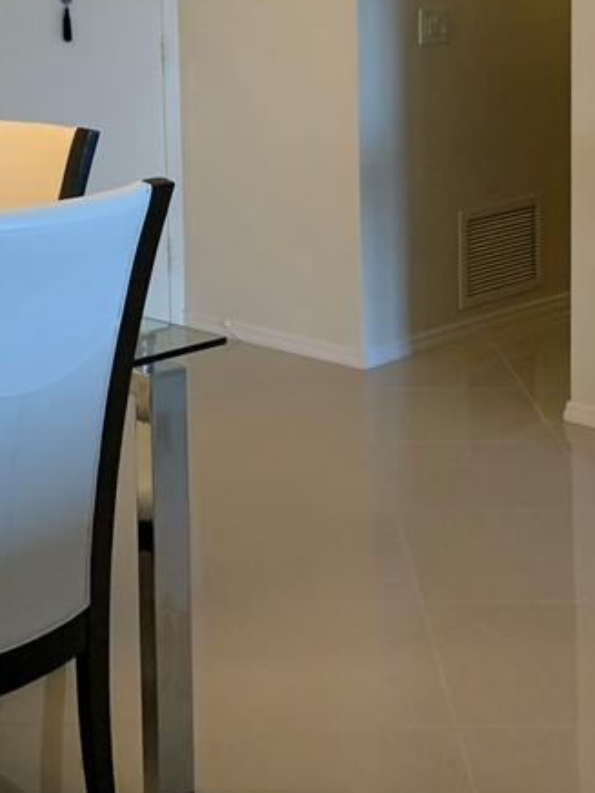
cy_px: 120
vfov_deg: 30.6
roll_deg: +2.2
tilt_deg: -5.9
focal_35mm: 61
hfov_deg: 23.7
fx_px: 1398
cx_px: 136
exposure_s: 1/60
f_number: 1.8
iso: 320
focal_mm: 4.25
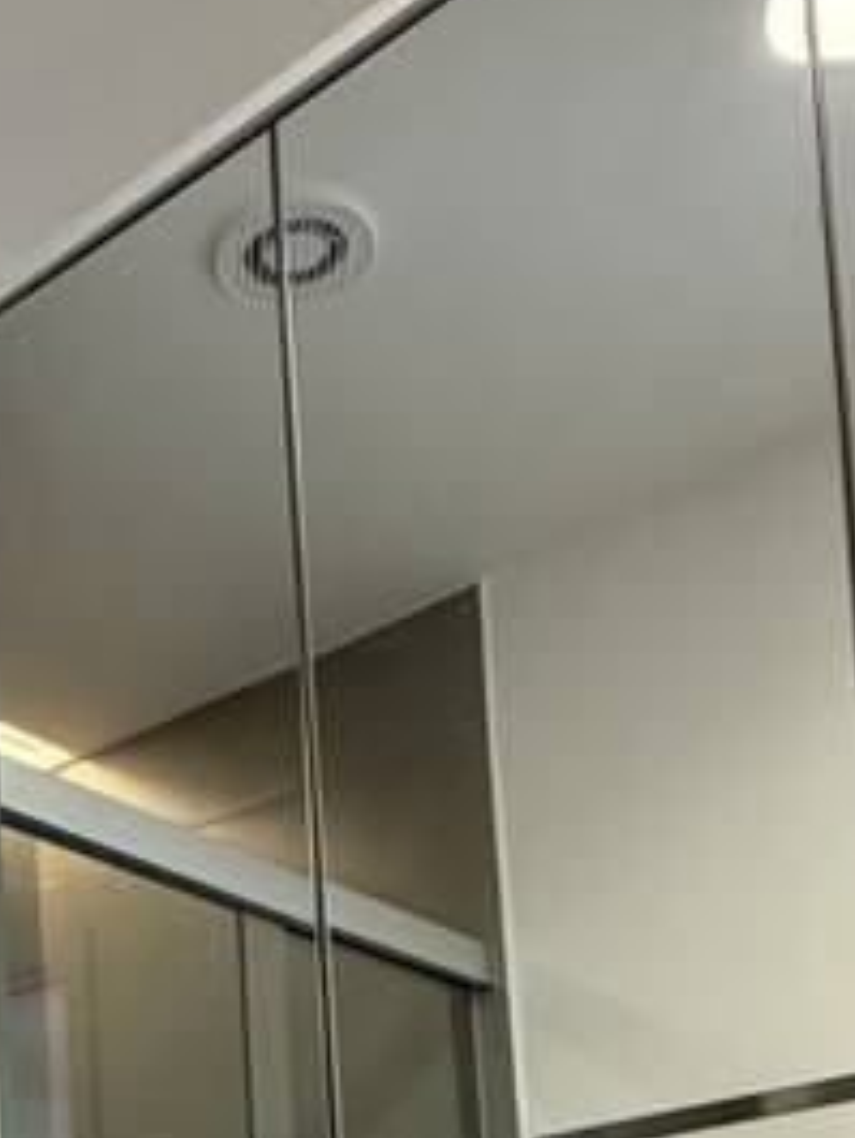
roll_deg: +1.9
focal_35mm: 57
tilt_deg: +3.8
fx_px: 1876
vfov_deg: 28.5
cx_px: 90
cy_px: 1426
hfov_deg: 24.9
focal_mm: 2.22
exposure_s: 1/120
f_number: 2.2
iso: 320
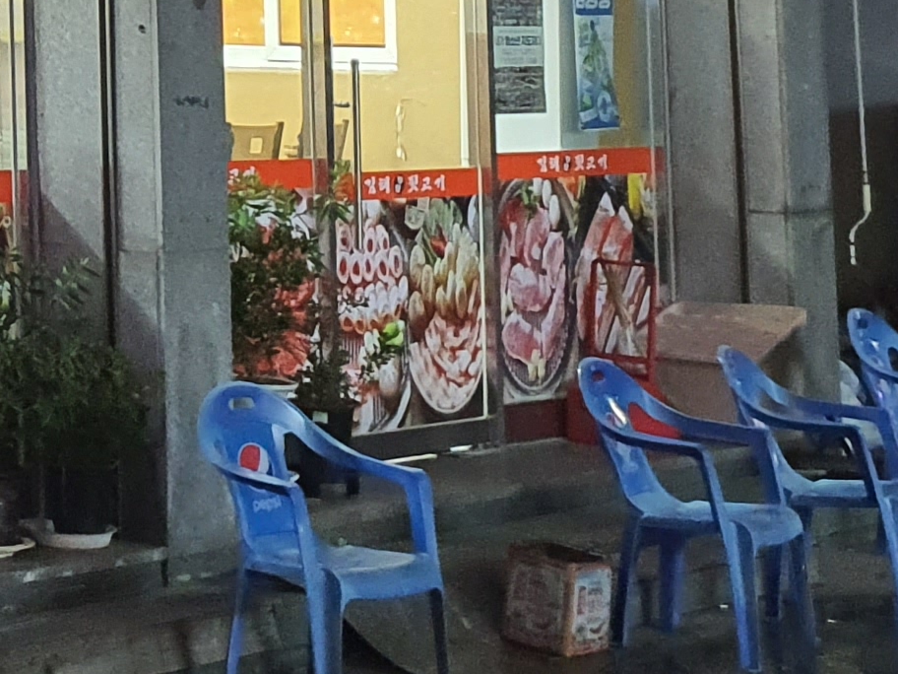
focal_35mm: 115
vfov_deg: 12.2
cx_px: -646
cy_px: -398
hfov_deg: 15.1
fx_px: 2983
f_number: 1.5
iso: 250
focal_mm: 4.3
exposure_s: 1/60
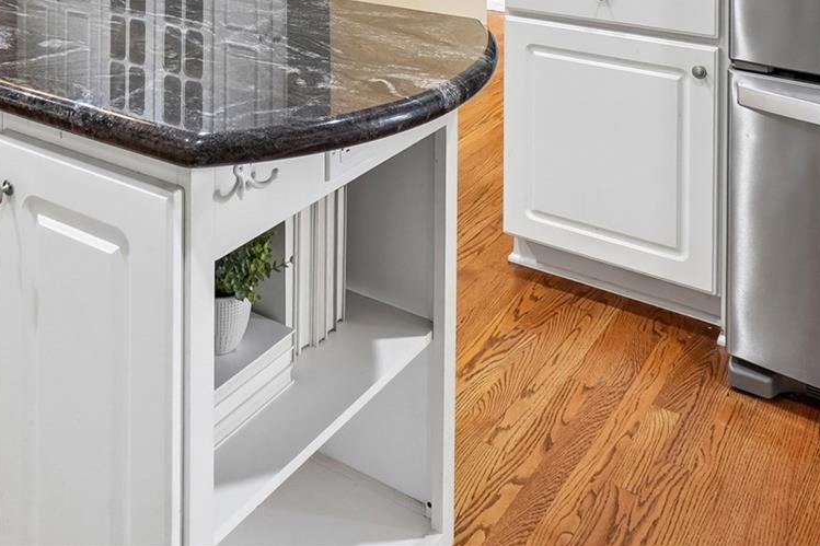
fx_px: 934
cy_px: -199
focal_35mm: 41
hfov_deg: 46.7
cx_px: 273
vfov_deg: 26.6
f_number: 8
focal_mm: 10
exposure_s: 1/10
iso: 400
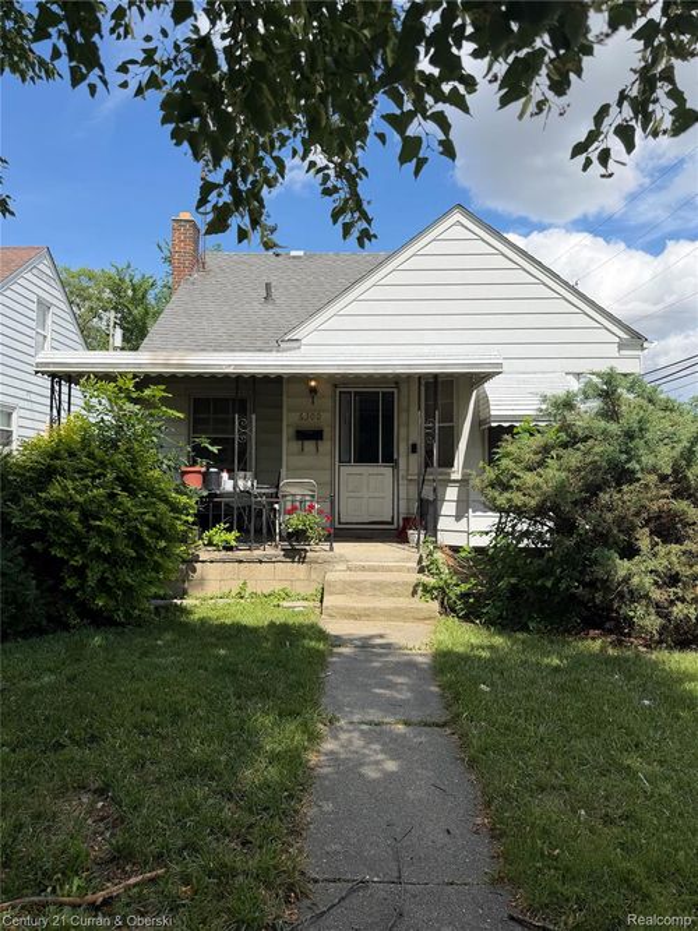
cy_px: 466
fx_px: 645
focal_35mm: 24
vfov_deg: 71.6
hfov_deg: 56.8
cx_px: 349
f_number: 1.78
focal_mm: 6.76
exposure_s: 1/4167
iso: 80
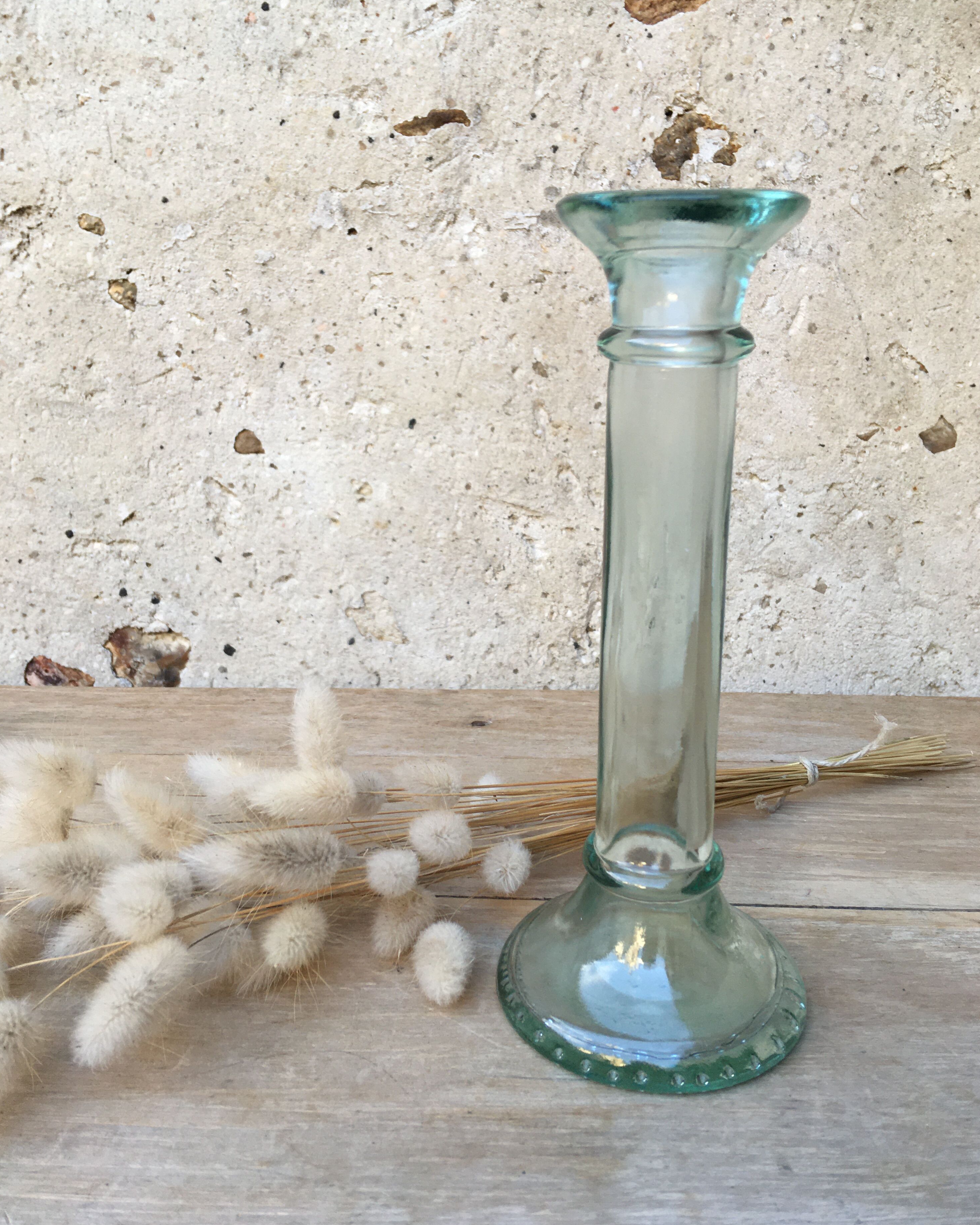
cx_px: 501
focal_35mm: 31
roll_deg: -0.3
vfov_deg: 57.1
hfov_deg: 47.1
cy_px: 568
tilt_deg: -14.4
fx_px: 1124
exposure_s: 1/100
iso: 40
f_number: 2.2
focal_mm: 4.15
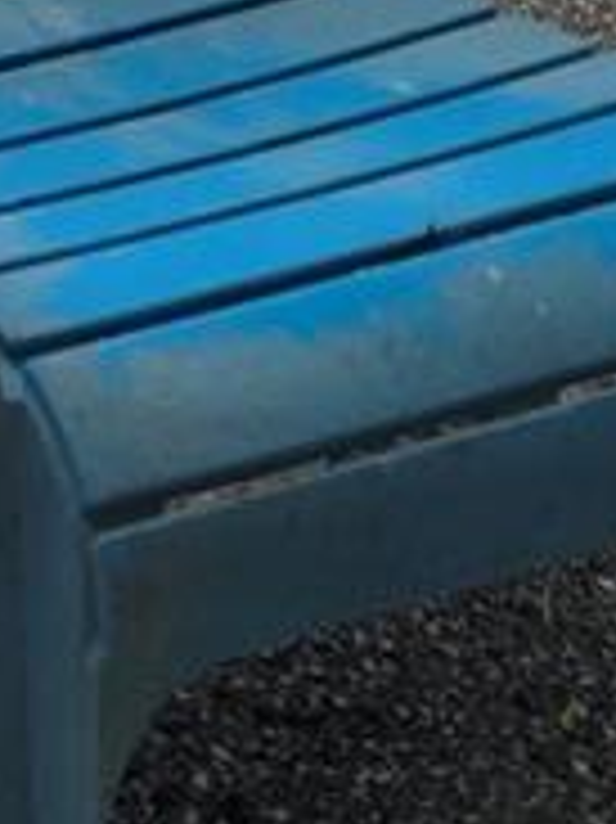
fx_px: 3587
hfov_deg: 8.6
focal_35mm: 151
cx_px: -1043
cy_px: -1324
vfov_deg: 10.6
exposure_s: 1/260
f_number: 1.7
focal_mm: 6.3
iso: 12
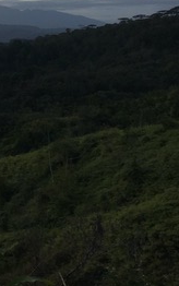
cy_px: 55
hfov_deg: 14.8
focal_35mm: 75
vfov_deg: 26.9
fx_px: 585
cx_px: -162
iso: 25
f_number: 2.2
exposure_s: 1/534
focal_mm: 4.15
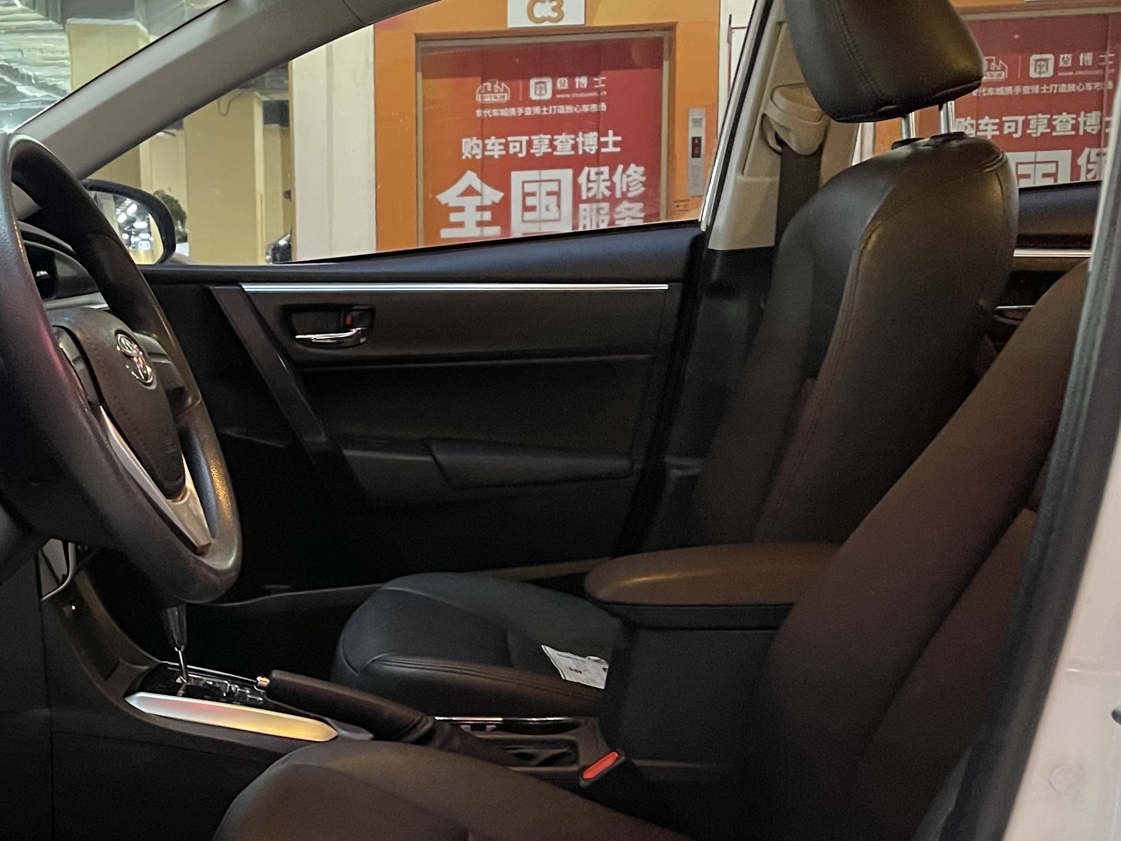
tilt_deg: -10.5
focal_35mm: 50
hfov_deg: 37.1
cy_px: 547
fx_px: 1619
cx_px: 251
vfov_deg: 28.9
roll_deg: +2.2
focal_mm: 5.1
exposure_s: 1/30
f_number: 1.6
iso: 640
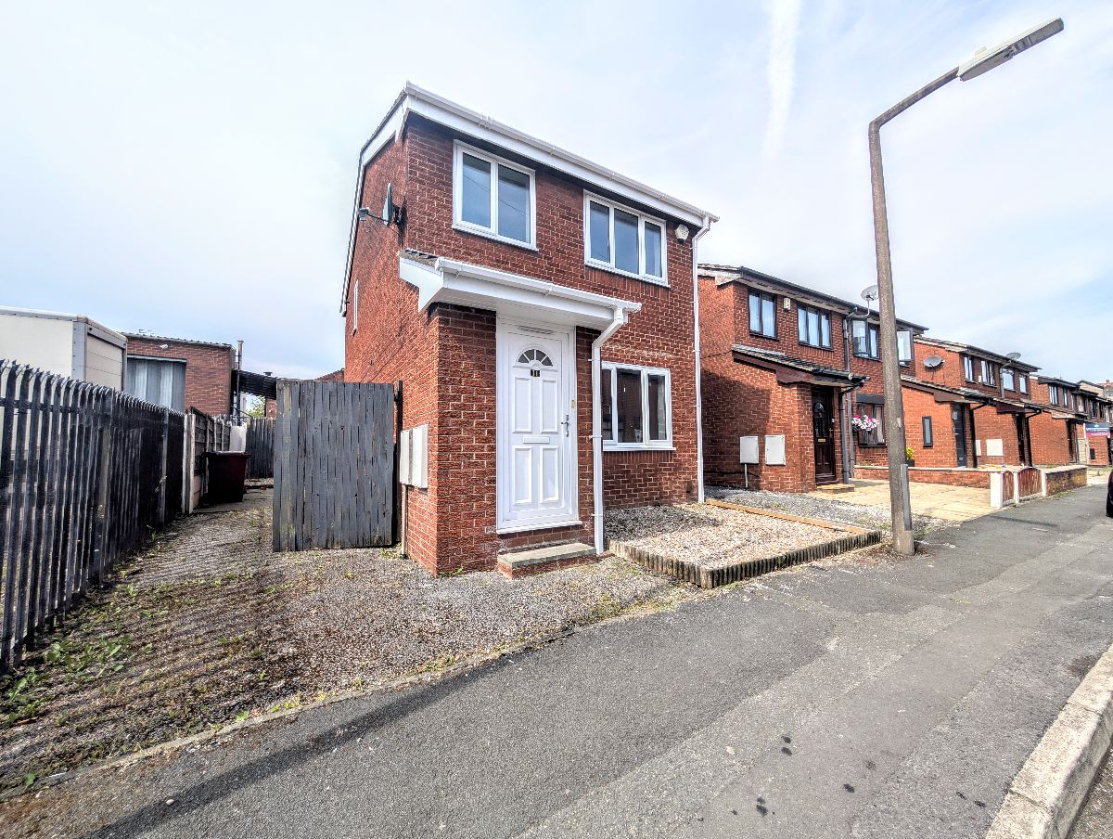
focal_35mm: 12
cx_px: 556
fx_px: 386
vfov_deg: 94.7
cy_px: 420
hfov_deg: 110.4
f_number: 1.7
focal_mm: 2.02
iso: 52
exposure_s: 1/2513
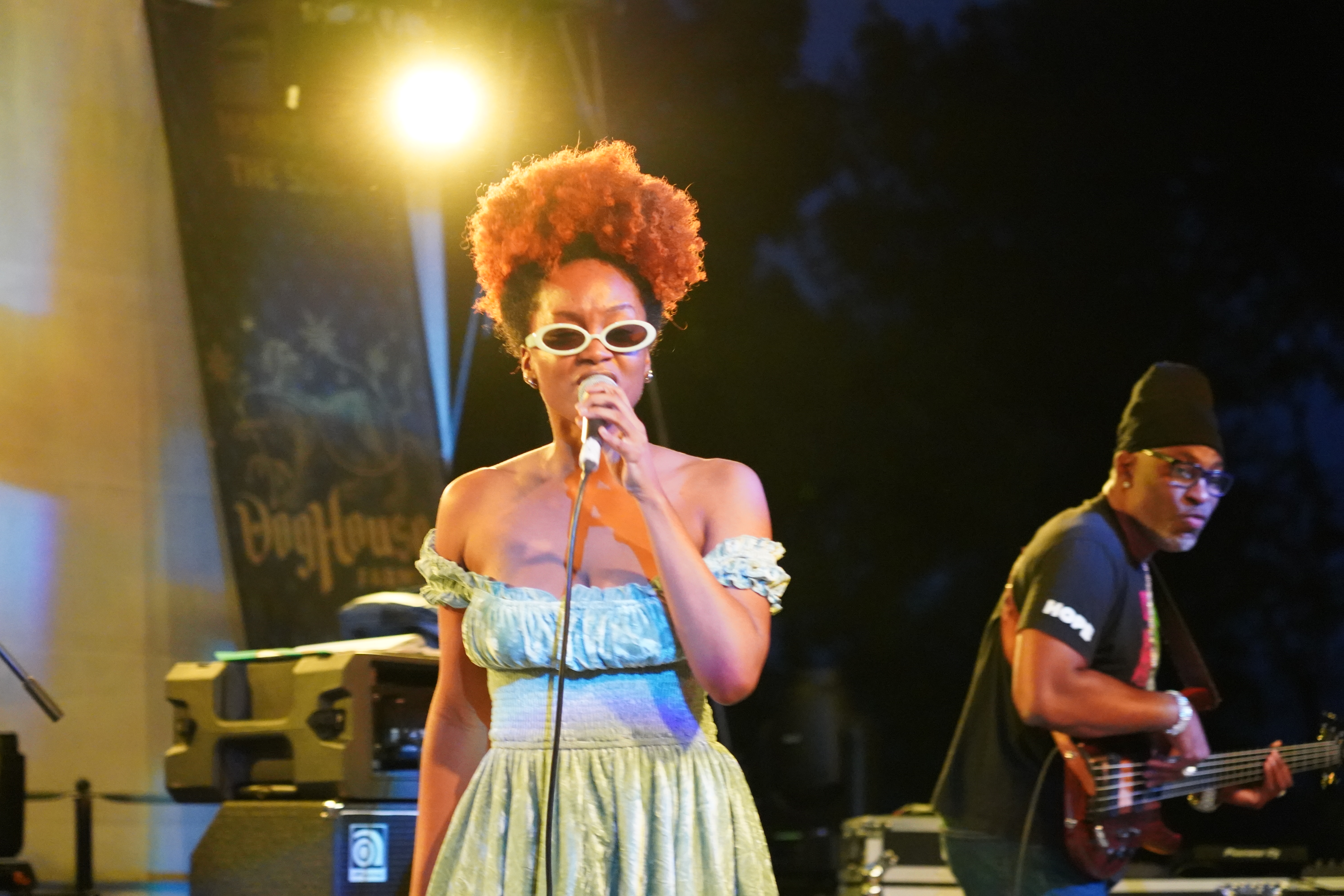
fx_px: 3920
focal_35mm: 105
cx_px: 672
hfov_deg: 19.5
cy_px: 448
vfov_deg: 13.0
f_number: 4
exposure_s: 1/125
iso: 12800
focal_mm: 105
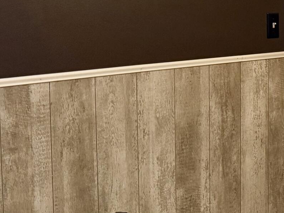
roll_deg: -1.3
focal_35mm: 91
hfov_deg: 18.5
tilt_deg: -6.2
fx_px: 746
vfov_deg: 16.2
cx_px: 452
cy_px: 57
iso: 400
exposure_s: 1/60
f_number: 1.78
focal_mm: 6.76
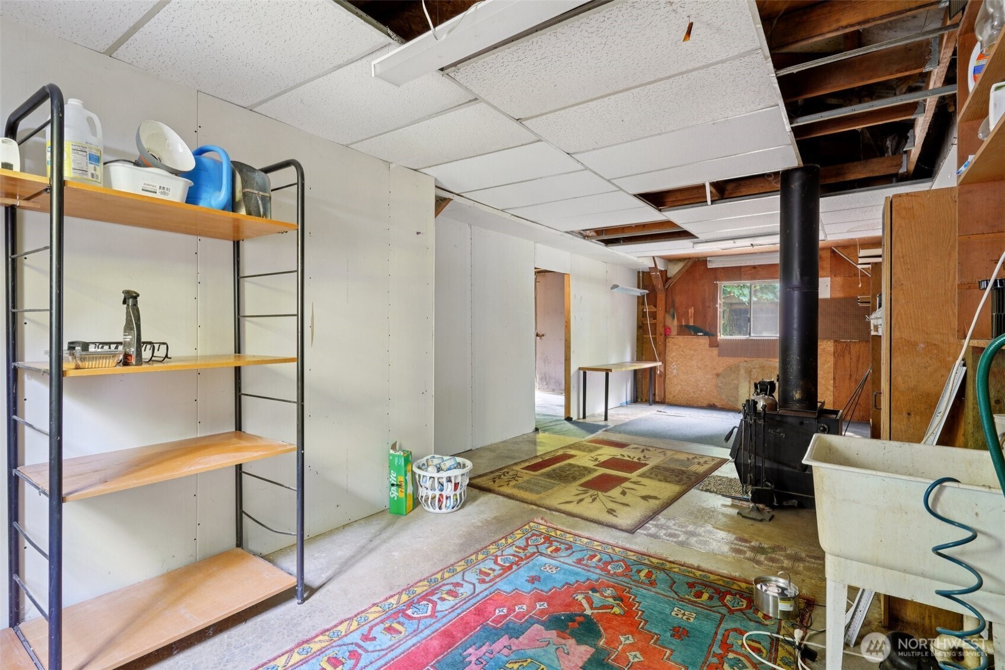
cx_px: 502
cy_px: 335
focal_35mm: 17
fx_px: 475
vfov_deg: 70.4
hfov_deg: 93.3
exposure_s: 3
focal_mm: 17
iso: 400
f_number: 8
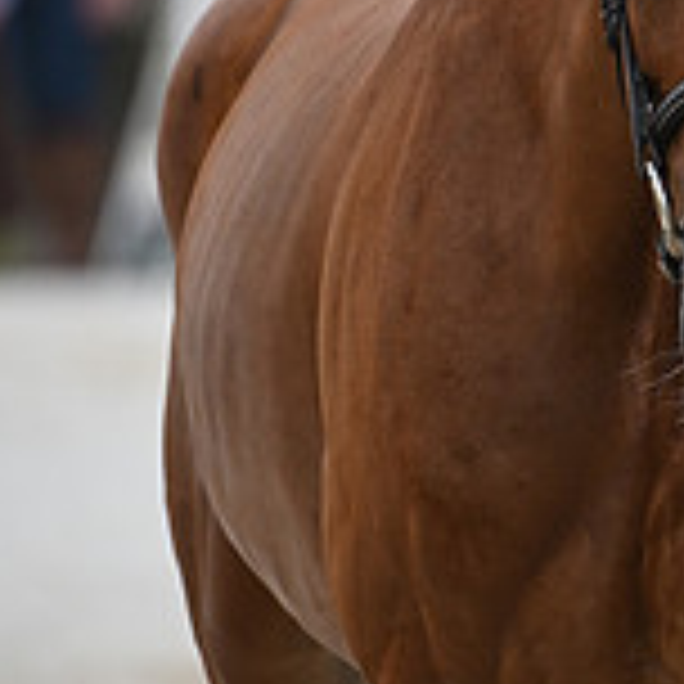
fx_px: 28973
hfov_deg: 1.4
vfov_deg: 1.4
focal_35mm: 1296
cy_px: -65
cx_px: 1282
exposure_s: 1/1600
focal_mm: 400
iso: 560
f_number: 5.6
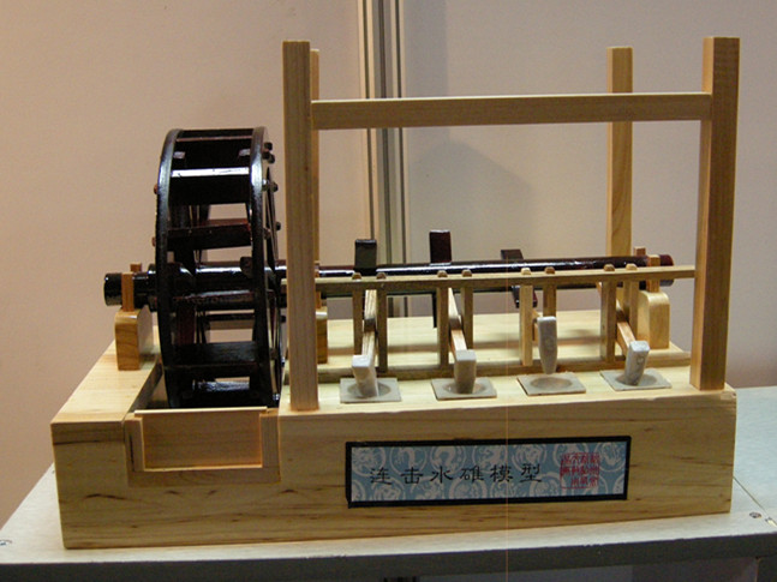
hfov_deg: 52.6
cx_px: 388
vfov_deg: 40.7
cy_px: 291
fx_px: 785
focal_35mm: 35
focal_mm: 7.5
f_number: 2.7
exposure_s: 1/31.6
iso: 400
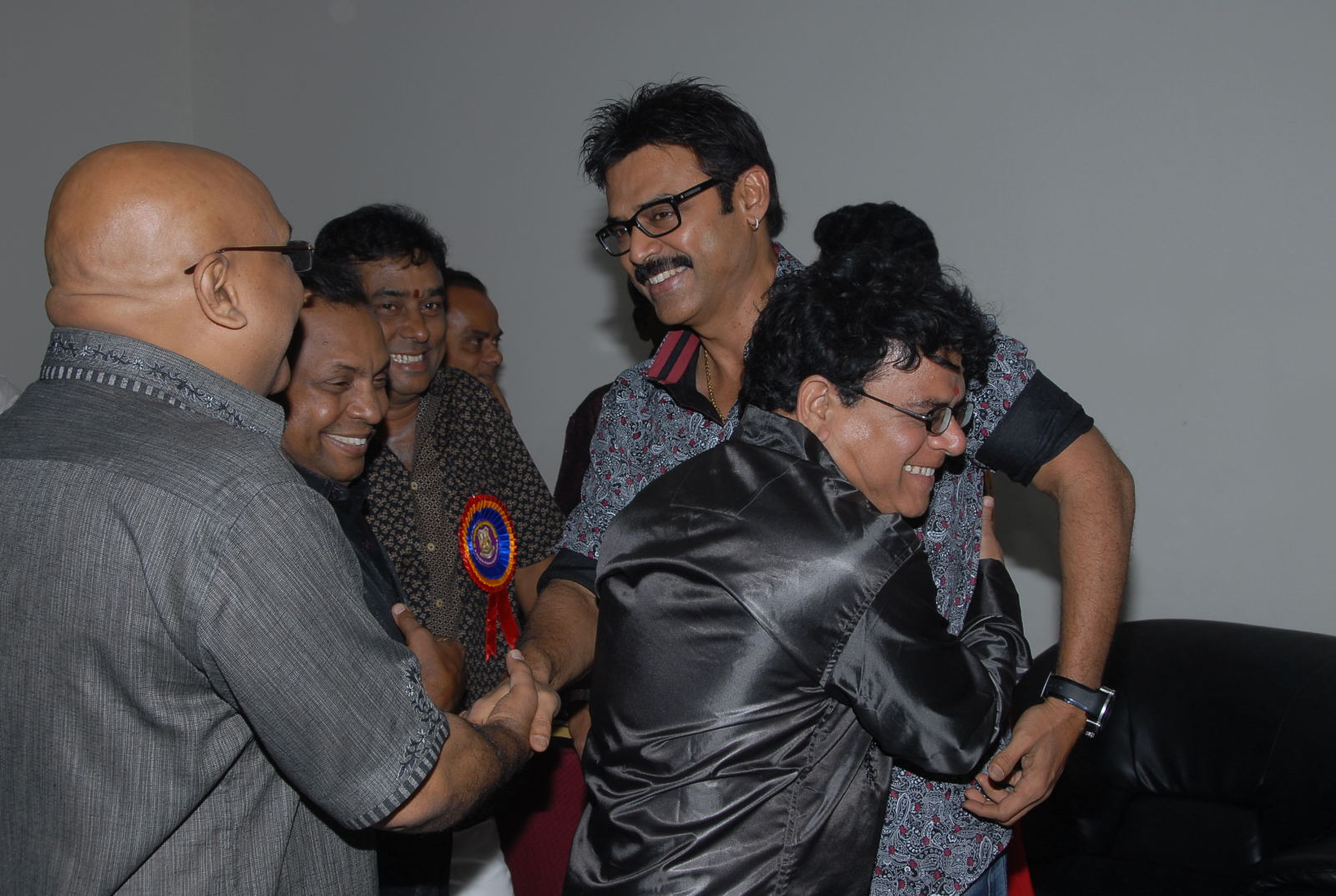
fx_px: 1562
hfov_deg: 46.3
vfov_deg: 32.0
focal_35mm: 42
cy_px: 448
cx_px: 668
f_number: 9
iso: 200
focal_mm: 28
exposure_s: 1/125
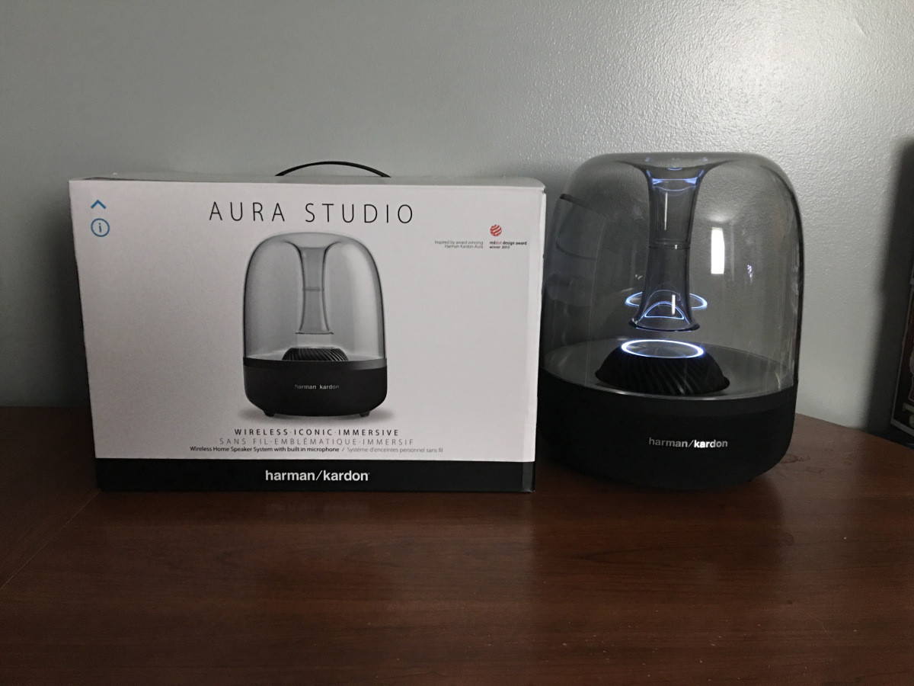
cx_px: 457
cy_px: 343
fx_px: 766
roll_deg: -1.2
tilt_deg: -12.4
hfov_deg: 61.7
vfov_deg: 48.2
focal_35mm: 29
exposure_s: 1/4
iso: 125
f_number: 2.2
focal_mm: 4.15
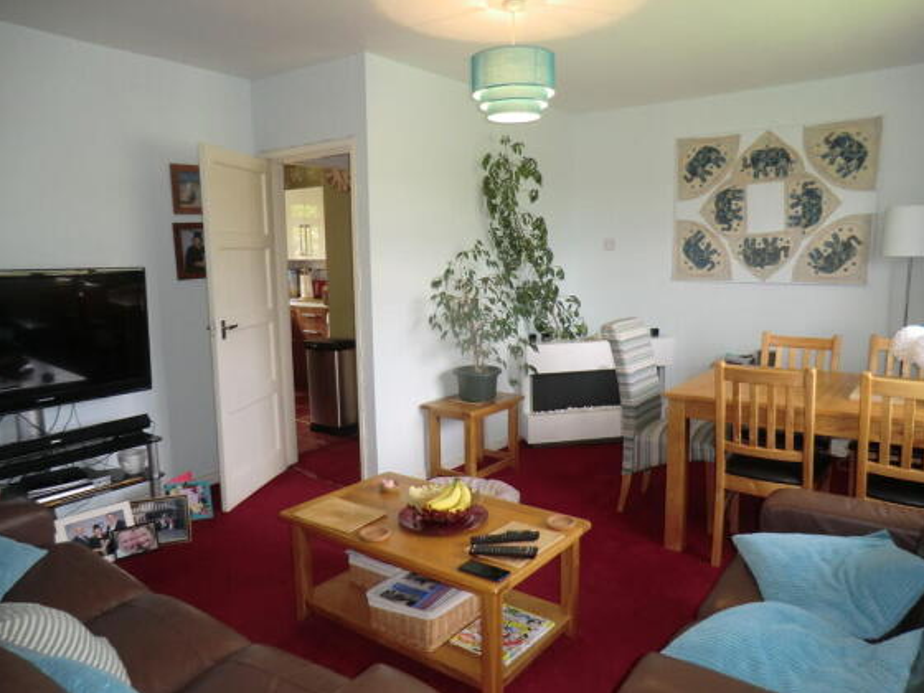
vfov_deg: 54.9
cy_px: 347
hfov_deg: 69.4
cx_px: 468
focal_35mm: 25
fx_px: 667
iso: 160
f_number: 3.2
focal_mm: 4.3
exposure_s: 1/60
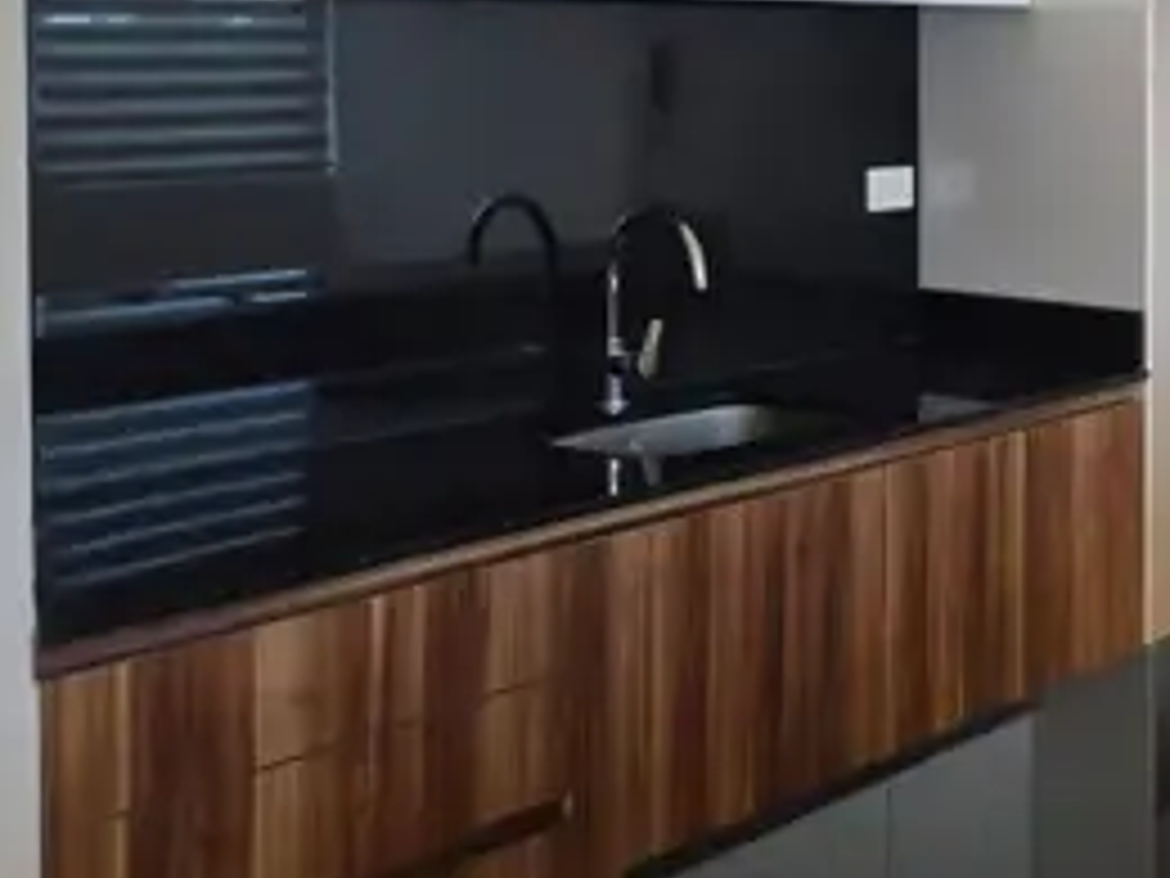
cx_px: 1206
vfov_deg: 26.8
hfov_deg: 32.8
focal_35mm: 53
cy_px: 126
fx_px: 1791
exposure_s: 1/120
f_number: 1.8
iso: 640
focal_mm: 5.4
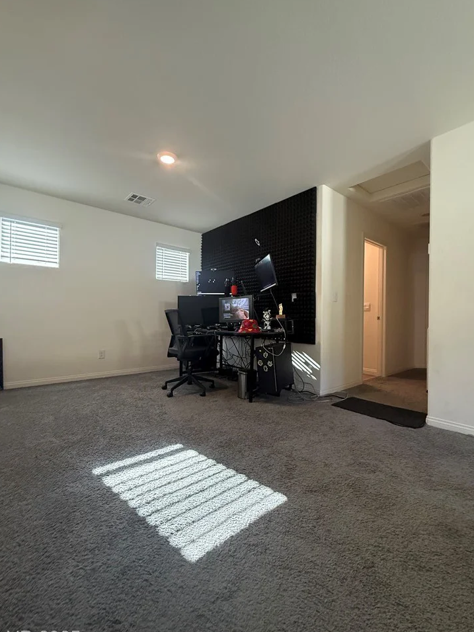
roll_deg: -0.8
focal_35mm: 15
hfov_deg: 81.7
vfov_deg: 98.2
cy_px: 319
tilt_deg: +0.5
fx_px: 274
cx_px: 245
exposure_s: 1/120
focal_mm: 2.22
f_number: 2.2
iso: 500
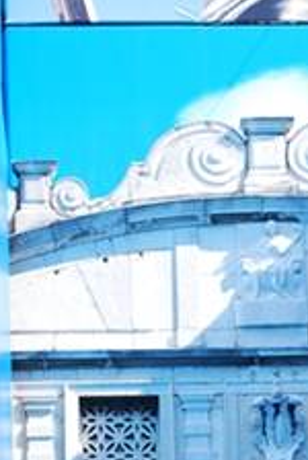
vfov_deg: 7.8
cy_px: 325
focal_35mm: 264
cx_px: 273
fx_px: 3372
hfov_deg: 5.2
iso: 100
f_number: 6.3
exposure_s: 1/160
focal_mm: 55
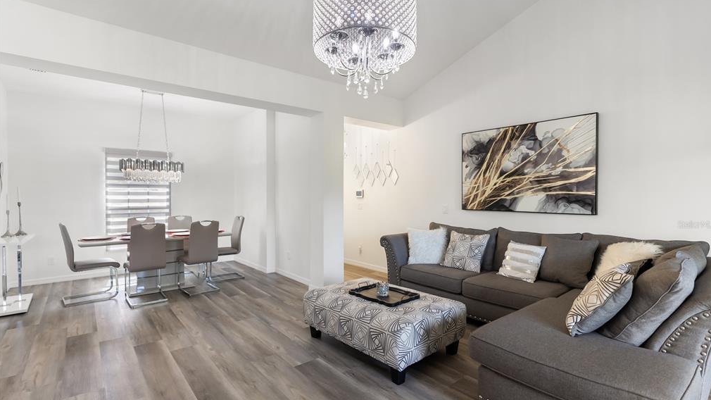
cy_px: 224
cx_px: 358
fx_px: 320
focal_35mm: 17
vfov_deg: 63.7
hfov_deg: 95.9
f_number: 2.8
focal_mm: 16
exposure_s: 1/80
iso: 200
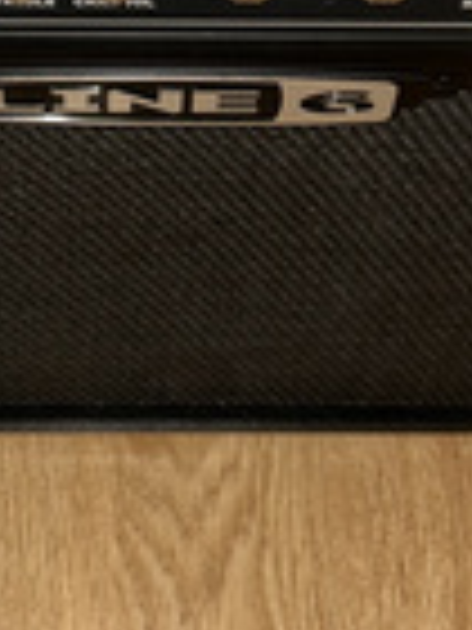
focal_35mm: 93
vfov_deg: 20.4
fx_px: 1691
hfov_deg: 15.9
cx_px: 155
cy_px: 4
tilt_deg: -53.3
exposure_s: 1/7
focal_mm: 5.7
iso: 40
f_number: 1.5
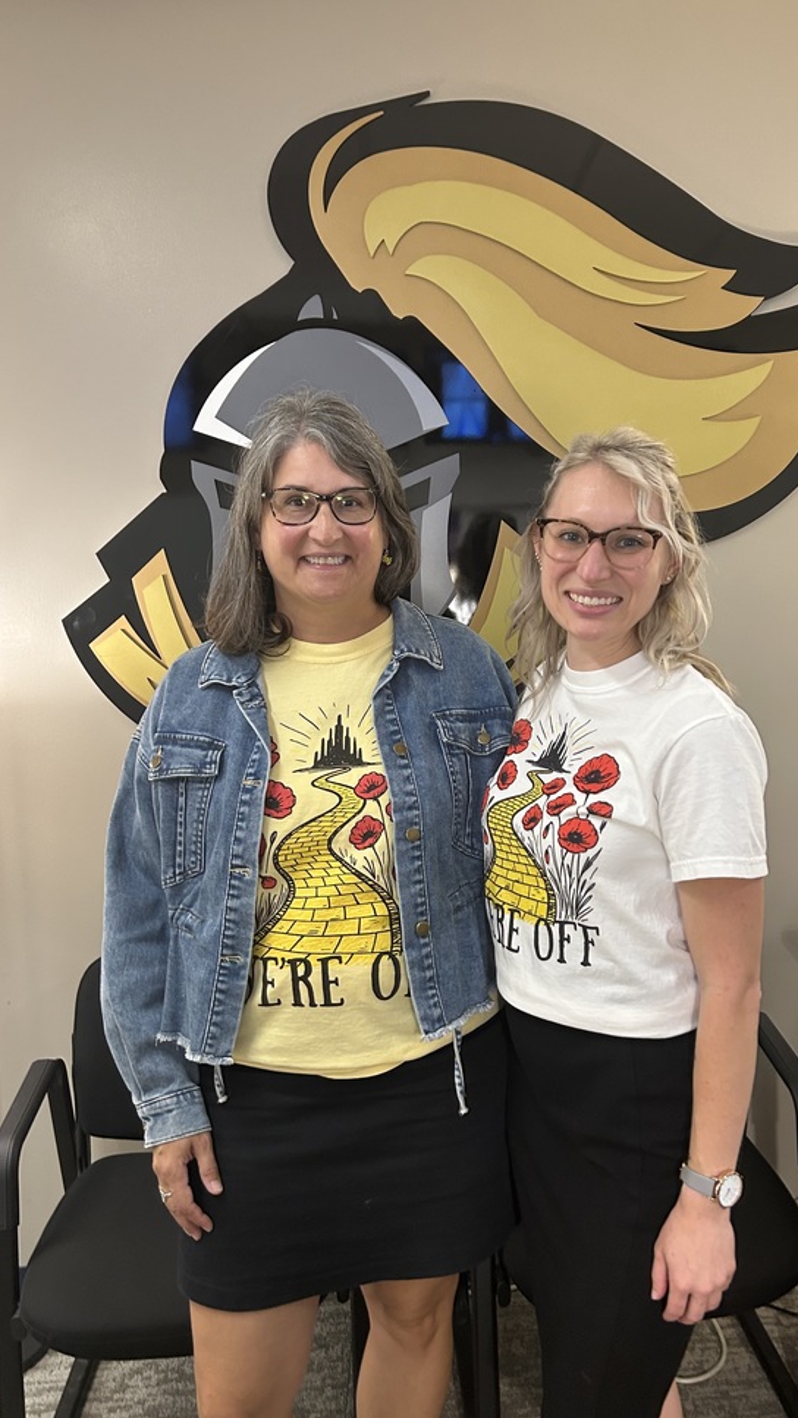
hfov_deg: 38.8
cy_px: 694
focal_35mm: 30
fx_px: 1128
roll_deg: +2.9
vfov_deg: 64.3
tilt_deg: -7.0
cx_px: 478
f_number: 1.5
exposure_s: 1/41
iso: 200
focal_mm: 5.7
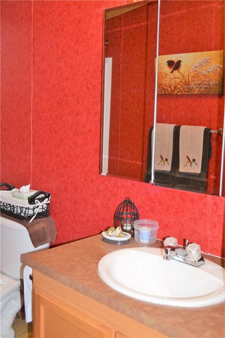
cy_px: 169
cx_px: 112
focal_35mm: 36
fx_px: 337
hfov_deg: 36.9
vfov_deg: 53.1
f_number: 4
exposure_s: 1/60
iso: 400
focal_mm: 24
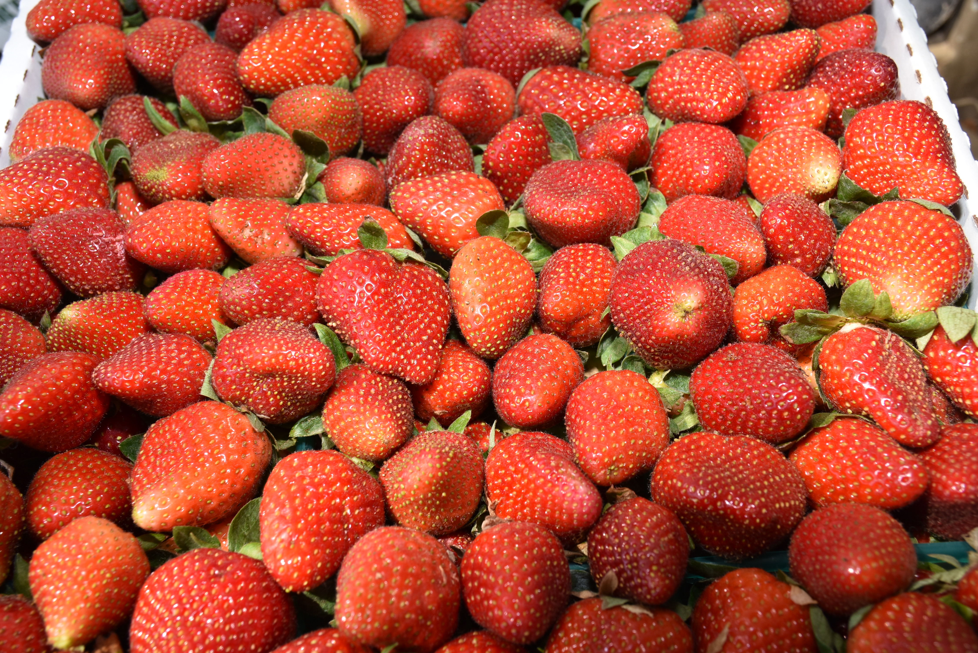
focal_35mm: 40
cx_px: 489
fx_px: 1100
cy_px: 326
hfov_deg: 47.9
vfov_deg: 33.0
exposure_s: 1/250
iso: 200
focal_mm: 27
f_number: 8
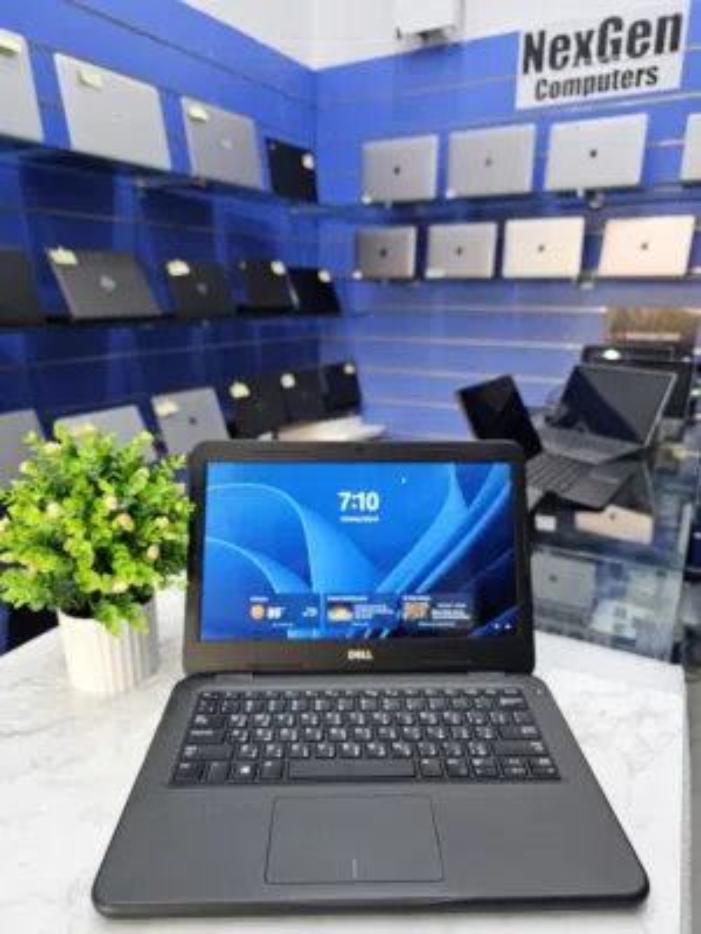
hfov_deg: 58.9
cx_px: 350
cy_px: 467
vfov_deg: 73.9
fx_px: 621
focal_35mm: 23
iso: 200
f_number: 1.7
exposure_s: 1/100
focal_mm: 6.3
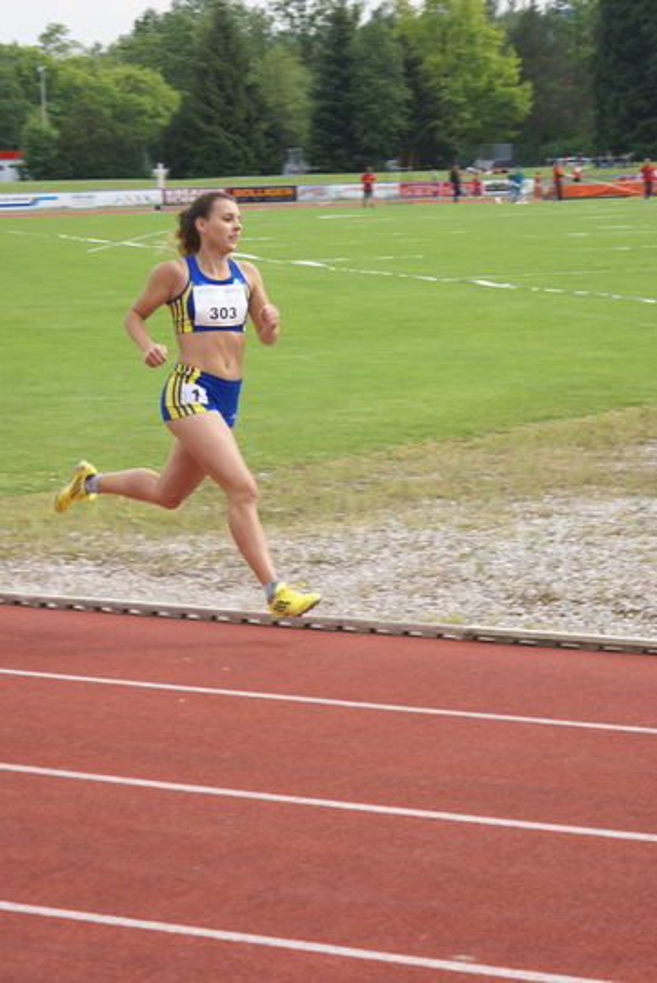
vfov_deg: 19.4
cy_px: 492
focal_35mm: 105
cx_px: 328
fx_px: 2869
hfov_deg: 13.1
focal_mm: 70
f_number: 6.3
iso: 100
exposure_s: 1/320
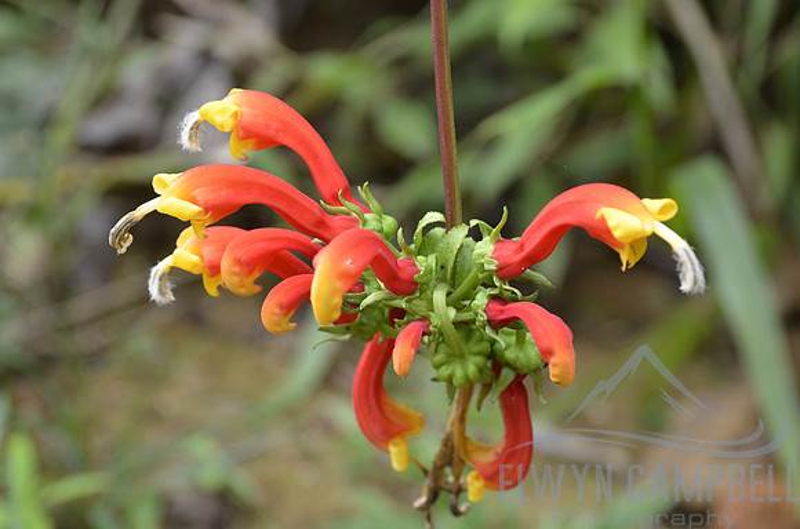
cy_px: 264
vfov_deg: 14.6
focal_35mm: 93
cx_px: 400
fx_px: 2062
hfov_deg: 22.0
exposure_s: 1/125
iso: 320
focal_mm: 62
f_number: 8
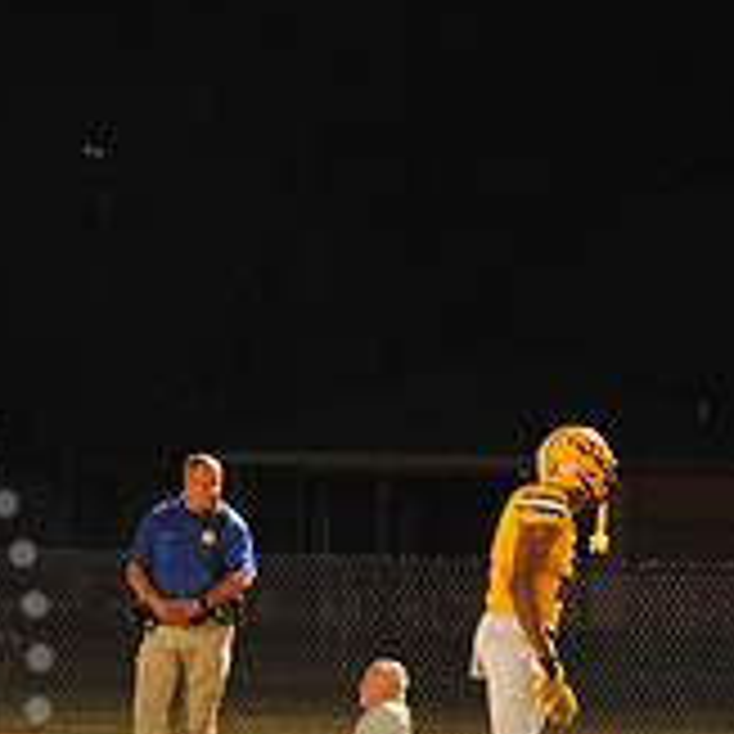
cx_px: -378
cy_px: 666
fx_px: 14514
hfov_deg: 2.9
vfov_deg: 2.9
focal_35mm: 605
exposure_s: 1/160
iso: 3200
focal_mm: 200
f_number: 4
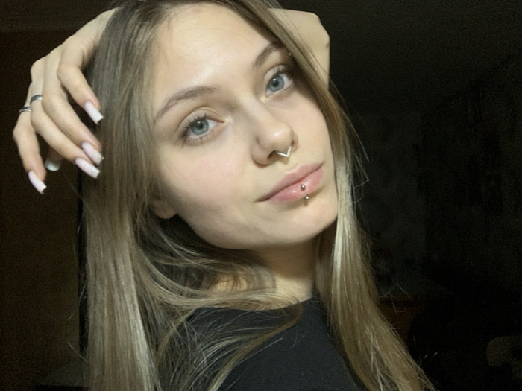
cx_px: 261
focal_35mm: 32
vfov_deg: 44.2
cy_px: 196
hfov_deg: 56.8
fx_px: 483
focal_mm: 2.87
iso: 250
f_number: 2.2
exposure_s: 1/25
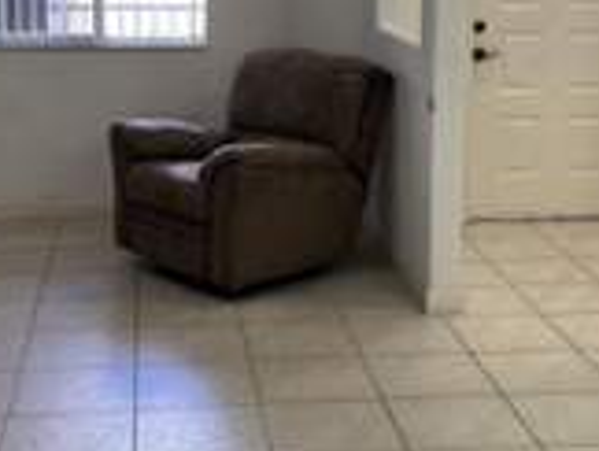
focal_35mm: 71
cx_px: 303
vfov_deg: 20.4
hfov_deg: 27.4
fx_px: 1230
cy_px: 61
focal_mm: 6.76
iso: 125
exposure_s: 1/120
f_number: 1.78
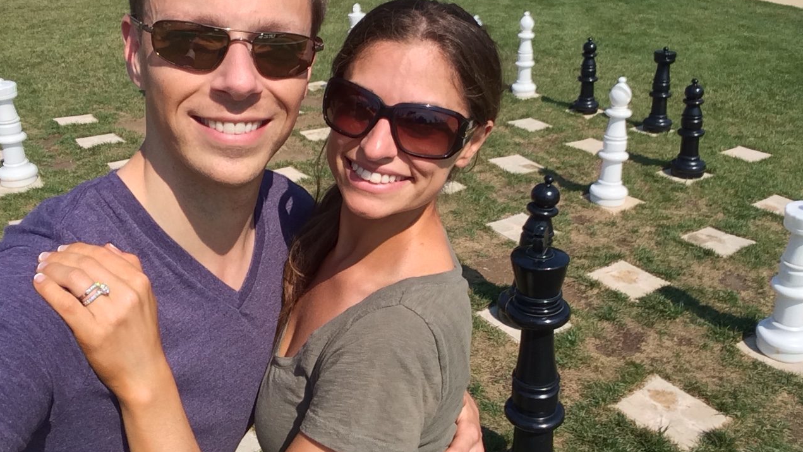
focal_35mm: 34
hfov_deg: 58.0
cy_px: 195
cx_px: 402
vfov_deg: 34.6
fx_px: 724
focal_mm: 2.15
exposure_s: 1/1686
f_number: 2.4
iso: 50
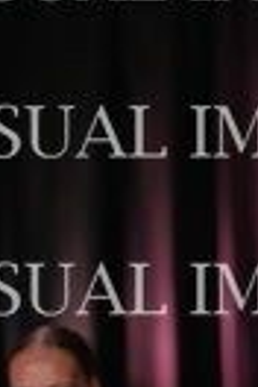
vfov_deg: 1.6
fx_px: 14200
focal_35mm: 1321
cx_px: 421
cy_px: 683
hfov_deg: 1.0
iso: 16000
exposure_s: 1/1250
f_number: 3.5
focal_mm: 300
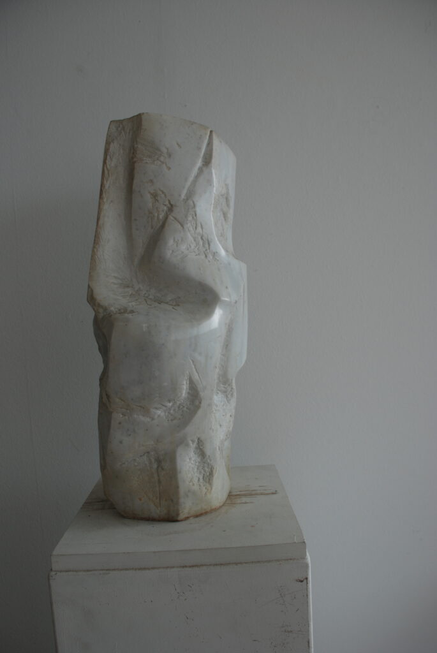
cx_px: 218
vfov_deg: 61.9
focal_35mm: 30
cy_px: 326
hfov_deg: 43.7
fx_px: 545
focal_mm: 20
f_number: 5.6
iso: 160
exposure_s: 1/125
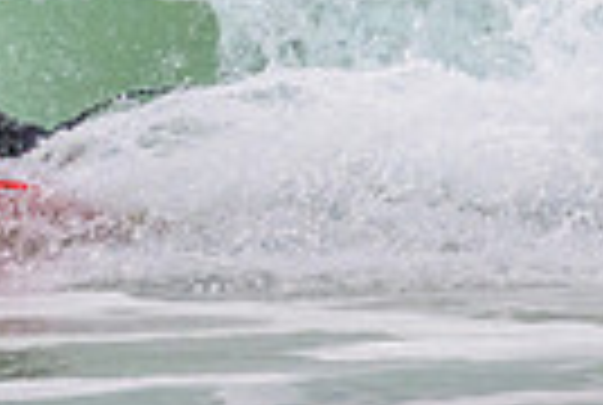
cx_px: -512
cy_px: -281
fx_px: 72790
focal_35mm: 4336
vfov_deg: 0.3
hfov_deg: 0.5
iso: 1600
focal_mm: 800
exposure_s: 1/2000
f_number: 11
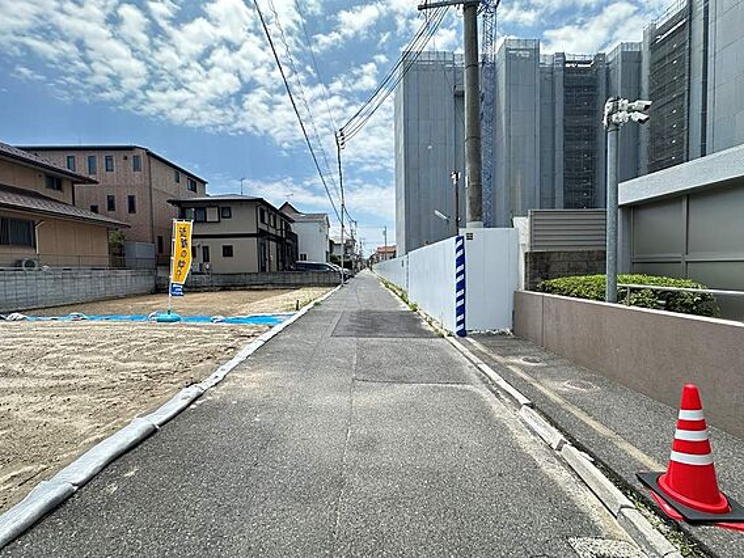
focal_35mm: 14
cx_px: 372
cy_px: 279
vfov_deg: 85.7
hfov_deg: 102.1
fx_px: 301
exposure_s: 1/988
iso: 40
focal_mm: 2.22
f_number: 2.2
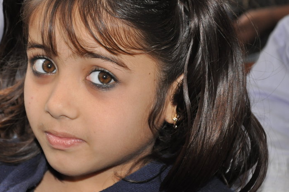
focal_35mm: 137
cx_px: 85
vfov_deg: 10.0
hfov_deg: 14.9
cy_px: 79
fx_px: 1099
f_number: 5.3
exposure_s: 1/60
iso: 800
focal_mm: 62
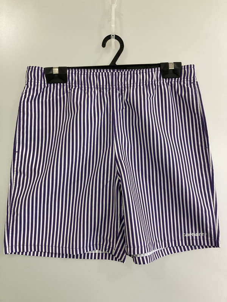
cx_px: 114
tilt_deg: -16.1
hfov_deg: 49.7
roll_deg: -0.8
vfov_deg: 63.4
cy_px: 151
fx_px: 245
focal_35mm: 28
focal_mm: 3.99
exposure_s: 1/50
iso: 64
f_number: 1.8
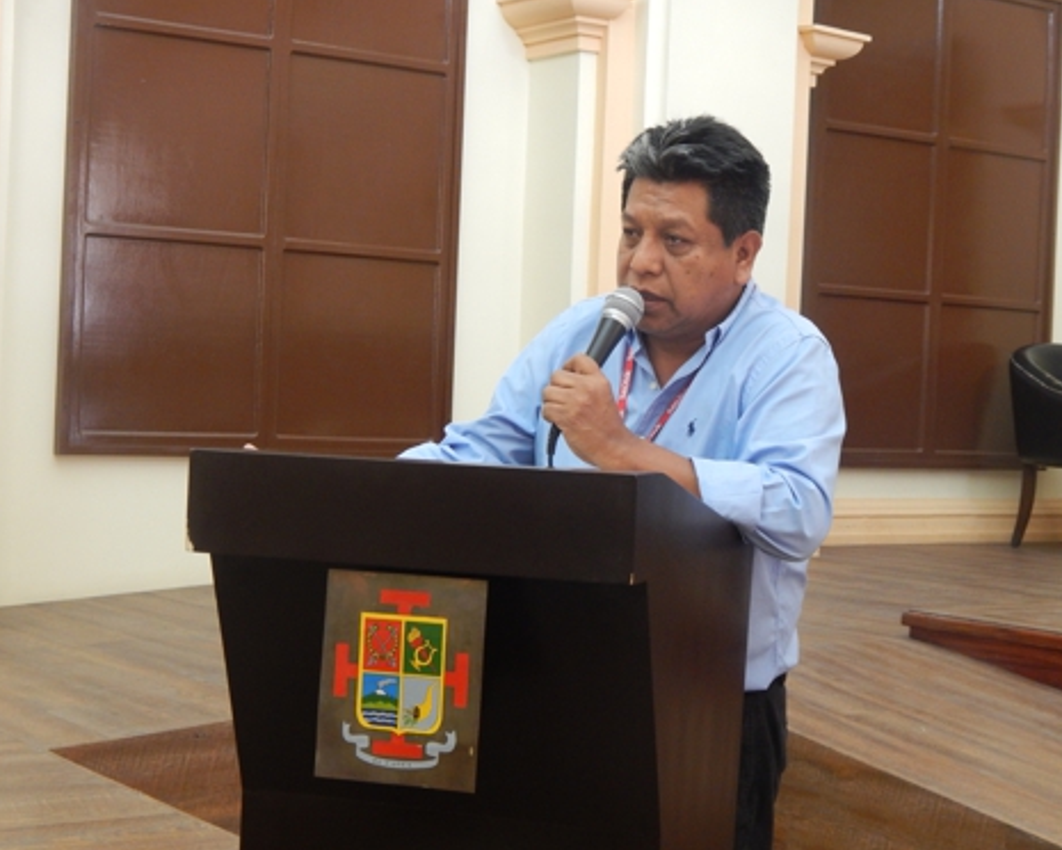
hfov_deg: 29.6
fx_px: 2012
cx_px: 500
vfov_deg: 23.8
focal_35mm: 64
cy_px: 424
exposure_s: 1/13
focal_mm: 10.9
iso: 400
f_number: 4
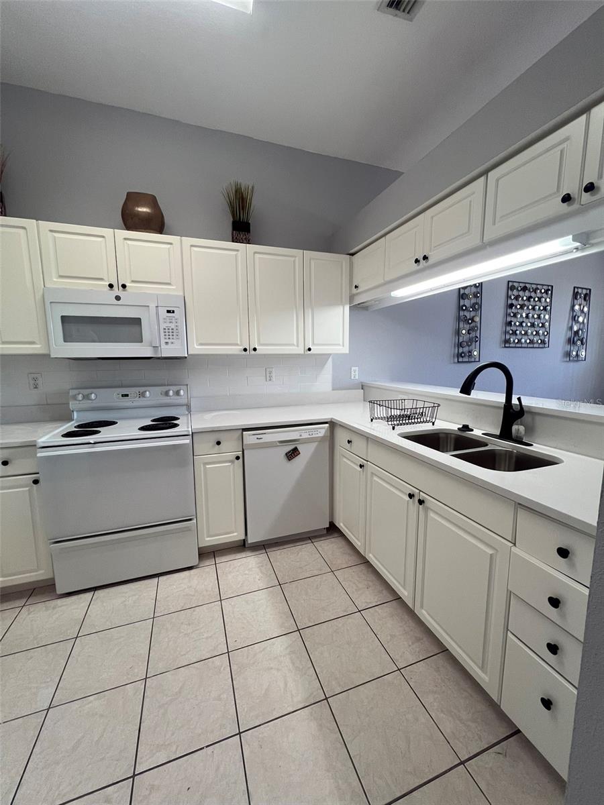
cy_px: 402
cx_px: 302
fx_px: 302
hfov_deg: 89.9
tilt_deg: -8.9
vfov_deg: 106.2
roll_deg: +0.1
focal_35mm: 13
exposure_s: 1/120
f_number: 1.8
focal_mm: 1.57
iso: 125
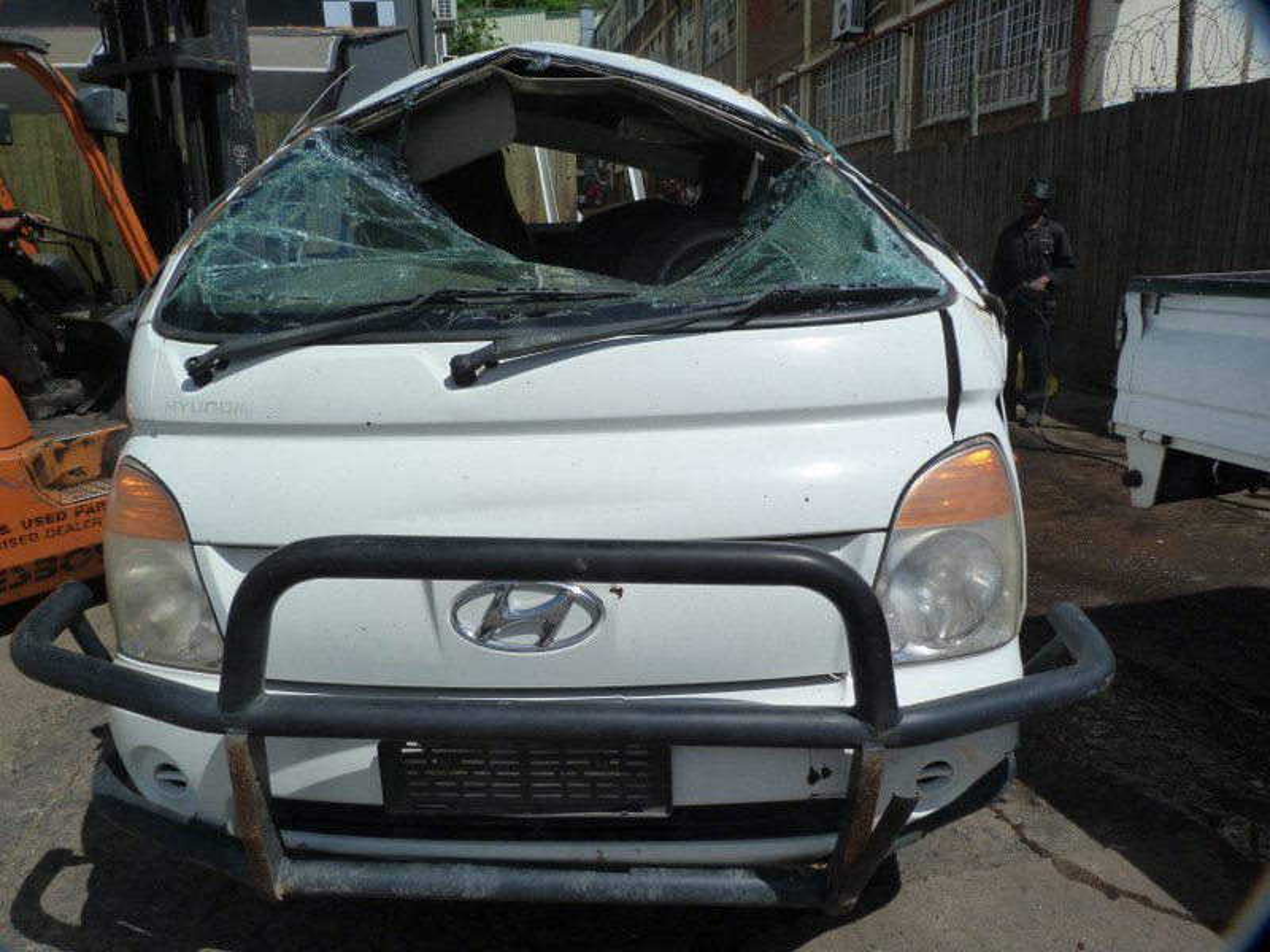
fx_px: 917
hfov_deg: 69.4
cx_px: 635
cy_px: 476
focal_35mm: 25
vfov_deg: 54.9
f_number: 5.6
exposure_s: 1/800
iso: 125
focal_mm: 4.5
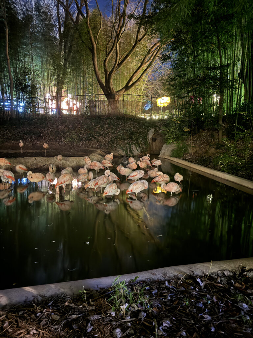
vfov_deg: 71.6
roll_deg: -0.5
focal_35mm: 24
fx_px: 234
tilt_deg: -8.2
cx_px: 126
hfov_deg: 56.8
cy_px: 169
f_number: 1.78
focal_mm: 6.86
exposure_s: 1/2
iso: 3200
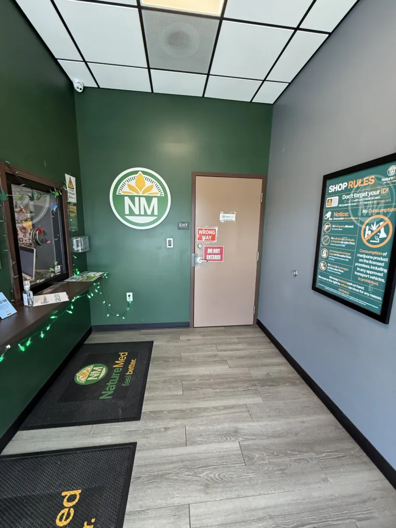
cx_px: 198
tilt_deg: -10.2
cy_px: 264
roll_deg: -1.8
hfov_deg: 85.7
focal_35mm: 14
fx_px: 214
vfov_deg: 102.1
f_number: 2.2
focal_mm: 2.22
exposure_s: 1/120
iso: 250
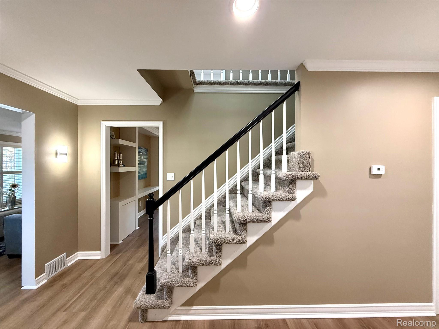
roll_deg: -0.2
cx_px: 220
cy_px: 164
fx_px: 178
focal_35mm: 14
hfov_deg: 102.1
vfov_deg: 85.7
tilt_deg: +0.1
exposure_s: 1/60
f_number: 2.2
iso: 320
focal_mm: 2.22
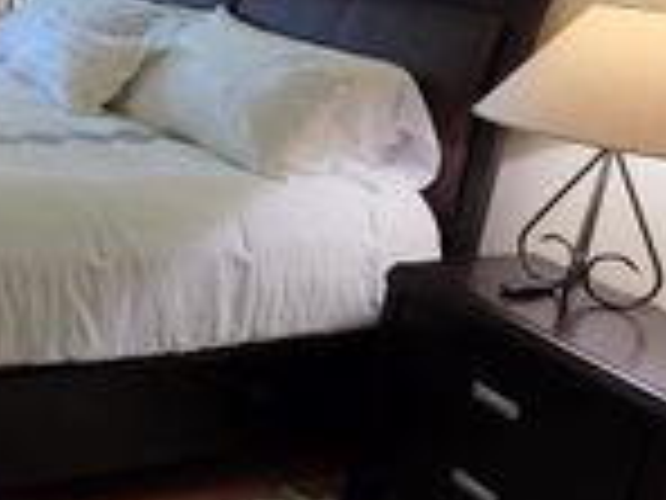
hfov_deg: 35.4
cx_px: -99
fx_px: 847
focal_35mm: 44
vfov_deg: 30.7
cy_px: 11
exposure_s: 1/60
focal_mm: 2.2
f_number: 1.9
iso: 320
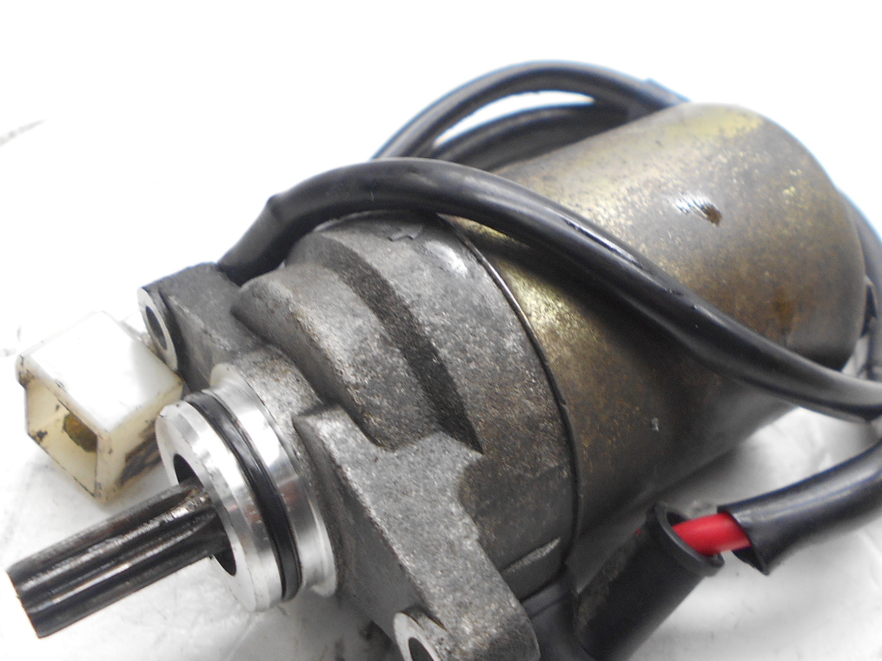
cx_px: 495
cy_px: 414
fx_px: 1045
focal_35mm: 41
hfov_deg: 45.7
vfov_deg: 34.9
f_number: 3.2
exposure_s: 1/30
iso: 280
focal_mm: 4.6
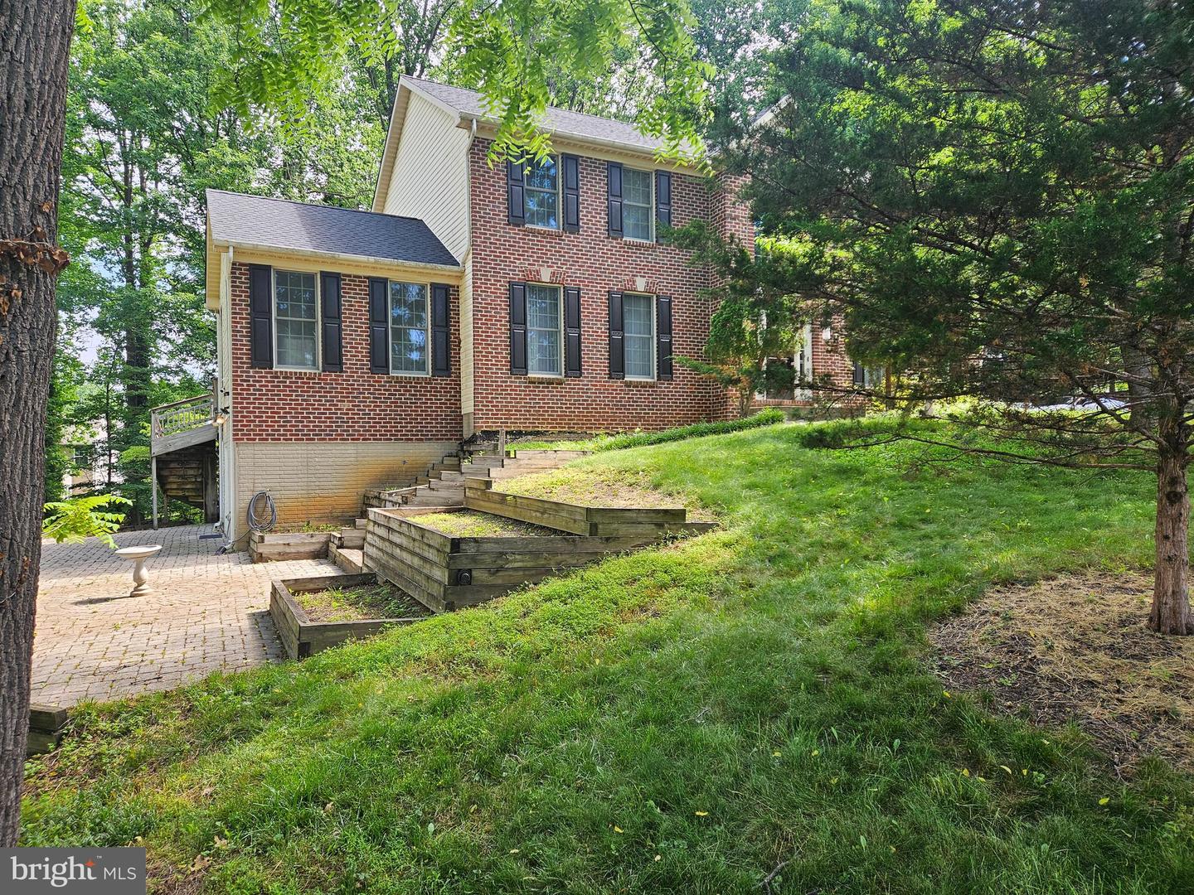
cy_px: 448
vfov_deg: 58.9
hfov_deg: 73.9
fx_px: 793
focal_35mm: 23
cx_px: 597
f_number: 1.8
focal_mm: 5.4
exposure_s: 1/180
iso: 32
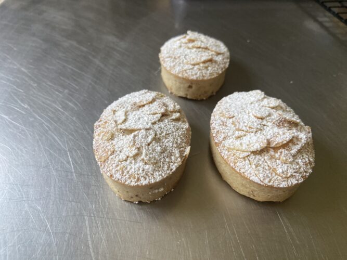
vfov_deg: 53.0
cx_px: 174
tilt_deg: -45.6
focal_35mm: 26
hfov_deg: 67.3
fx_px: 261
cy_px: 130
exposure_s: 1/105
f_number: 1.8
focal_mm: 4.25
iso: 125
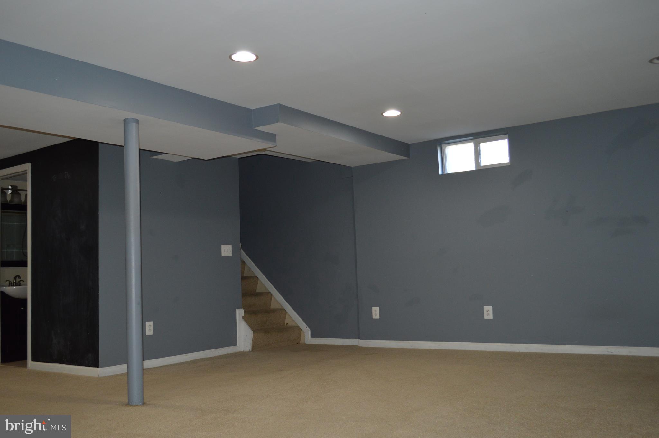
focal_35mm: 33
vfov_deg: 39.9
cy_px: 219
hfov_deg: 57.3
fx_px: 603
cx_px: 330
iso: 560
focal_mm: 22
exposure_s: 1/60
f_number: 4
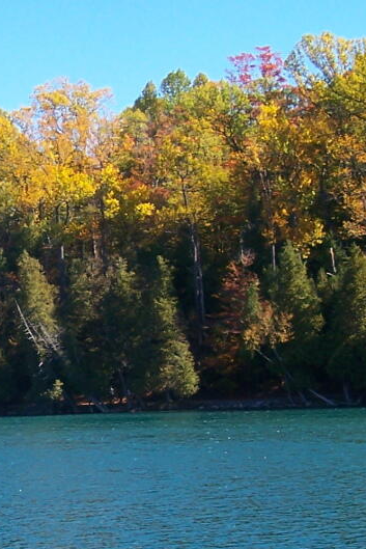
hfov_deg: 13.3
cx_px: 20
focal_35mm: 102
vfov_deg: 19.9
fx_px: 1554
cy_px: 376
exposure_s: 1/640
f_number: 2.8
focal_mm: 6.3
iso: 80
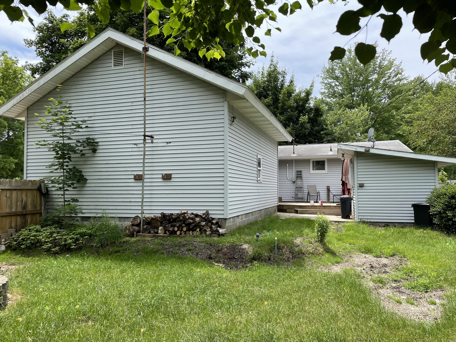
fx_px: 343
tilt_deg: +3.2
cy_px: 171
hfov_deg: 67.3
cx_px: 228
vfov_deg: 53.1
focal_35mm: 26
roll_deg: +0.9
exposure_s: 1/1182
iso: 32
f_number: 1.6
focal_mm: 4.2
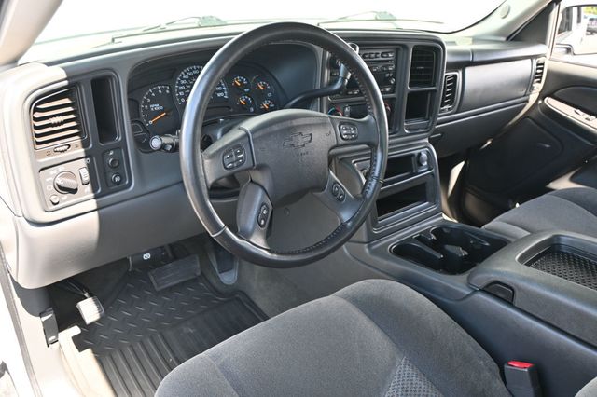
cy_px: 198
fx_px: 485
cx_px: 298
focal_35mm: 29
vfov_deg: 44.6
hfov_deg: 63.2
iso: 400
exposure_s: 1/125
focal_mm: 19.5
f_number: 3.8
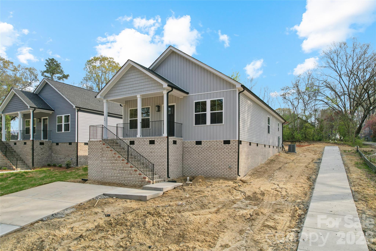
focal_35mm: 22
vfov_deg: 57.2
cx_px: 188
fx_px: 230
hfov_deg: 78.6
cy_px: 126
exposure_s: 1/200
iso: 120
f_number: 2.8
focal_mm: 8.4
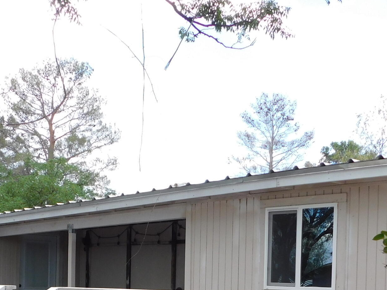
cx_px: 168
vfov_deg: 24.6
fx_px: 626
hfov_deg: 34.3
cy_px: 306
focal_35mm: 56
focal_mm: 4
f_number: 3
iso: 125
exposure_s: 1/500
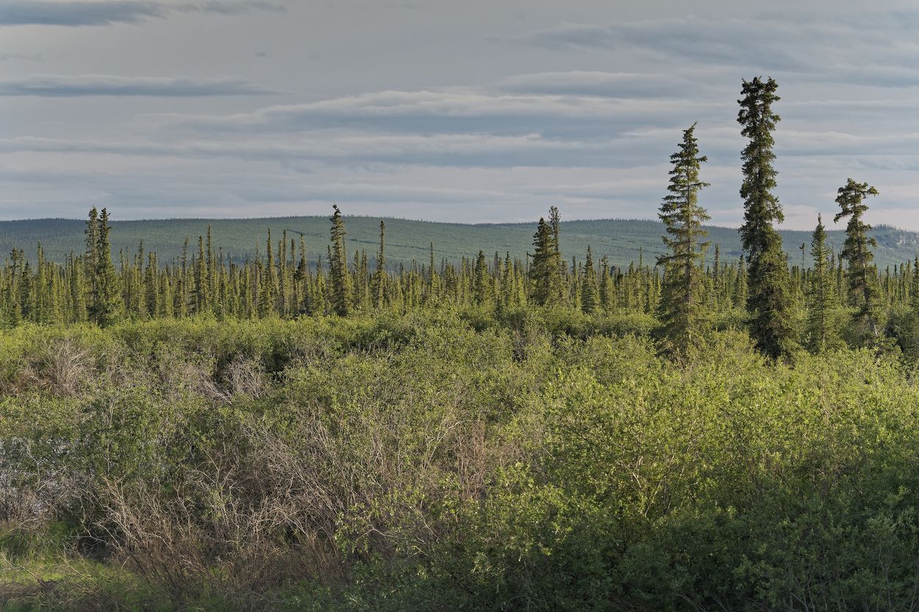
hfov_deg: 10.9
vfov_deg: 7.3
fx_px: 4798
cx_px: 460
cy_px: 306
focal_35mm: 188
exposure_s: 1/320
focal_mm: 188
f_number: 5.6
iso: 640
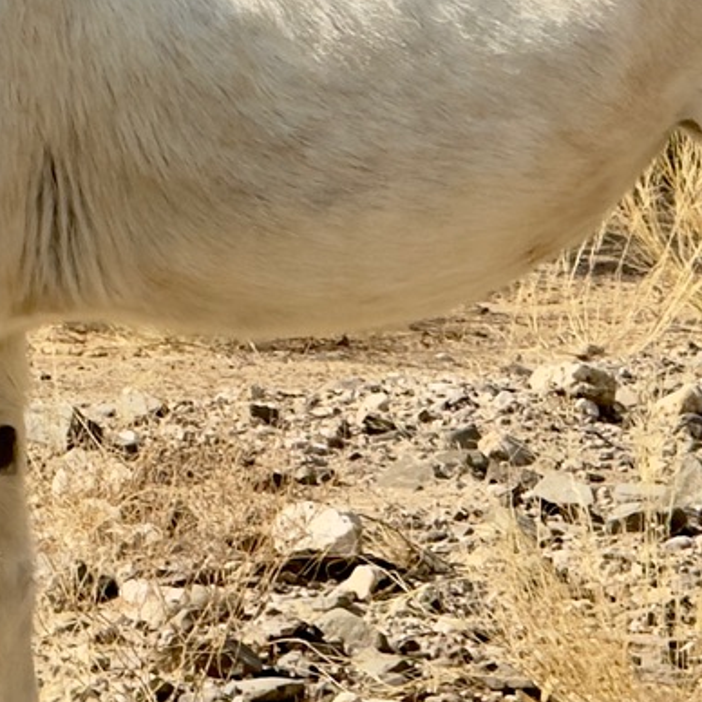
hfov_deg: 3.1
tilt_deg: -3.2
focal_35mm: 560
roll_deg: +1.5
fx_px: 12849
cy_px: 52
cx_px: 226
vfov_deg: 3.1
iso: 50
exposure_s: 1/1730
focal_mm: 15.66
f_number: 2.8
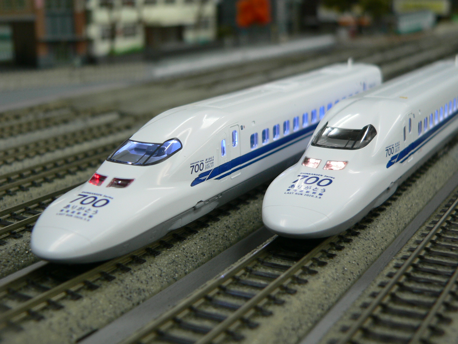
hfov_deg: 36.8
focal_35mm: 52
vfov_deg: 28.0
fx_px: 688
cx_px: 229
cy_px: 172
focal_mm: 8.7
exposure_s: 1/20
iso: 100
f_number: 2.8
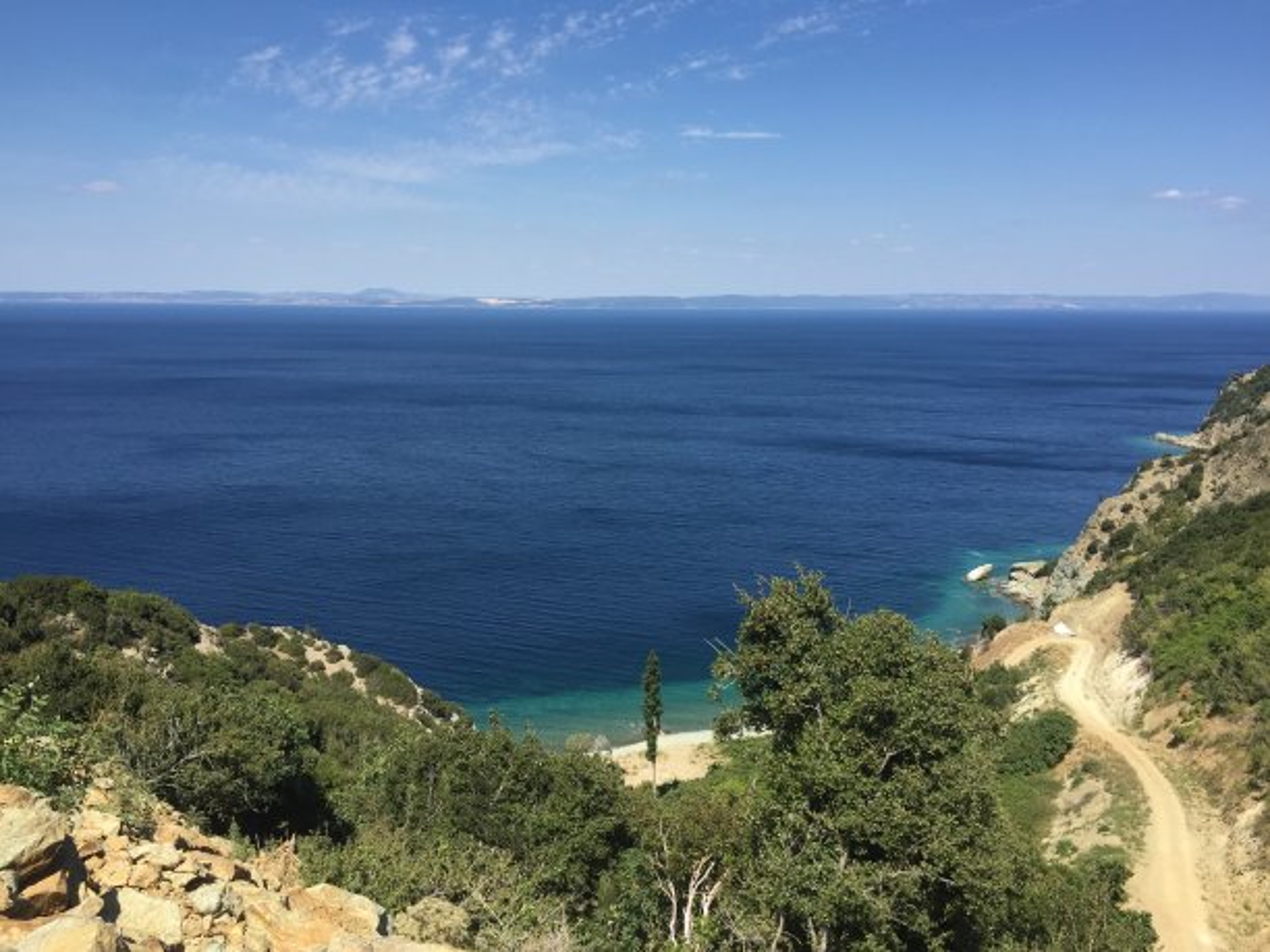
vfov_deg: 48.2
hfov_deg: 61.7
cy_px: 476
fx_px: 1064
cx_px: 635
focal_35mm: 29
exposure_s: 1/1199
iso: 32
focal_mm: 4.15
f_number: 2.2
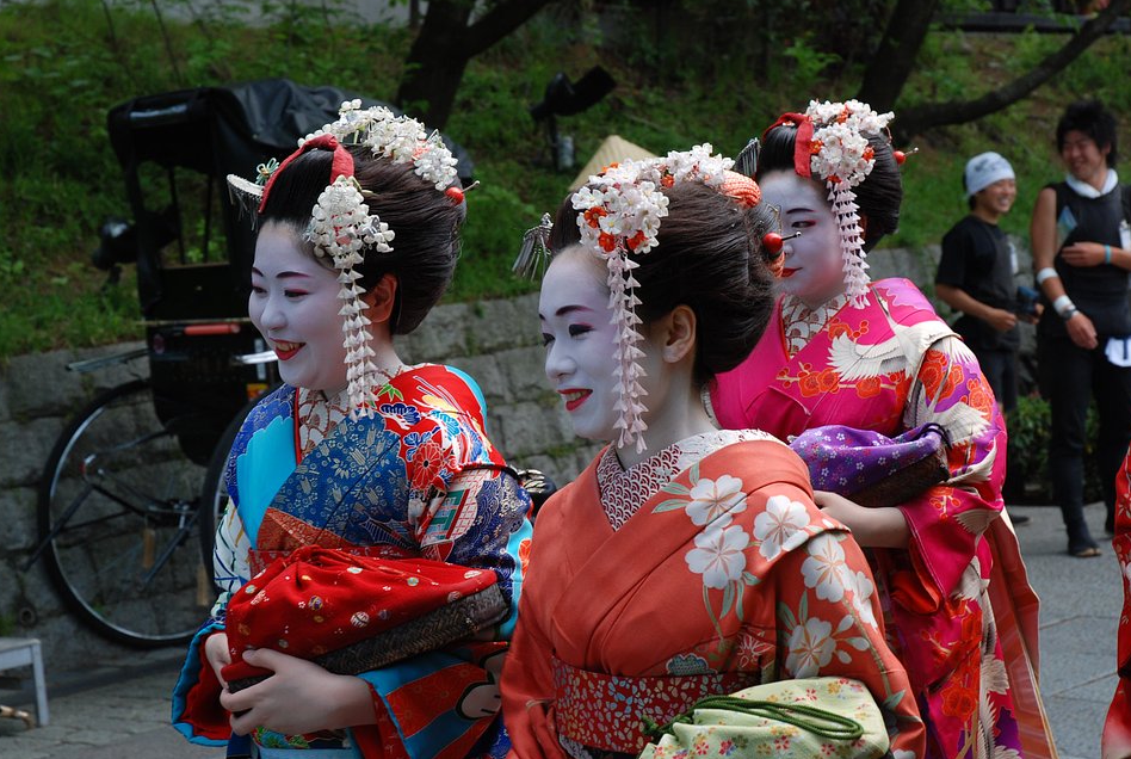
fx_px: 2550
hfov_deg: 25.0
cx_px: 575
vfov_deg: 16.9
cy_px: 372
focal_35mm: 81
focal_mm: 50
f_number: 7.1
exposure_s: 1/200
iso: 200
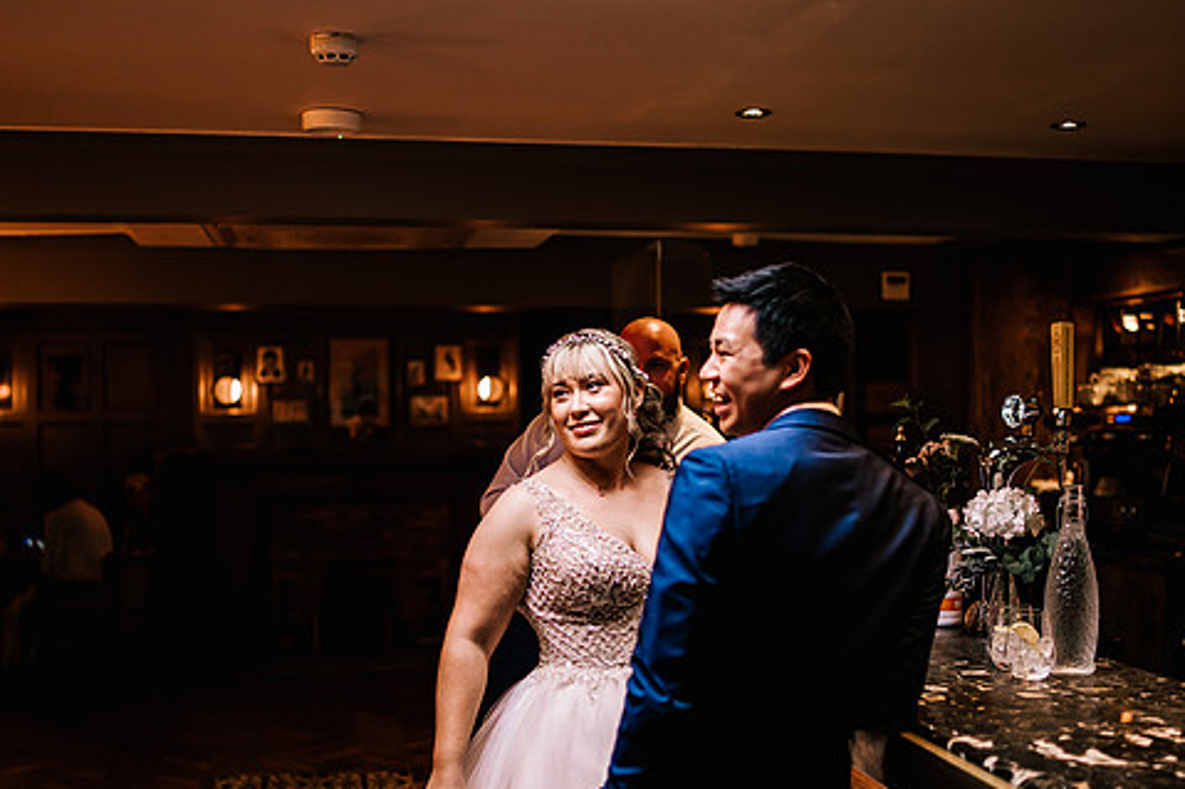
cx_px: 559
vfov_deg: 30.5
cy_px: 446
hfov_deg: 44.5
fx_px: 1448
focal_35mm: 44
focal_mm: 35
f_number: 1.4
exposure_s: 1/500
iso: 500
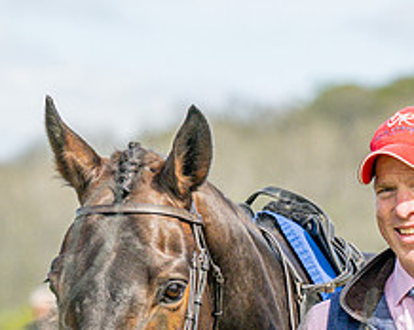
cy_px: 313
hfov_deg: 3.3
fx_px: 7198
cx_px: 229
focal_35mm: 588
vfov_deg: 2.6
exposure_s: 1/2500
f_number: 4.5
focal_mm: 135
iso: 400
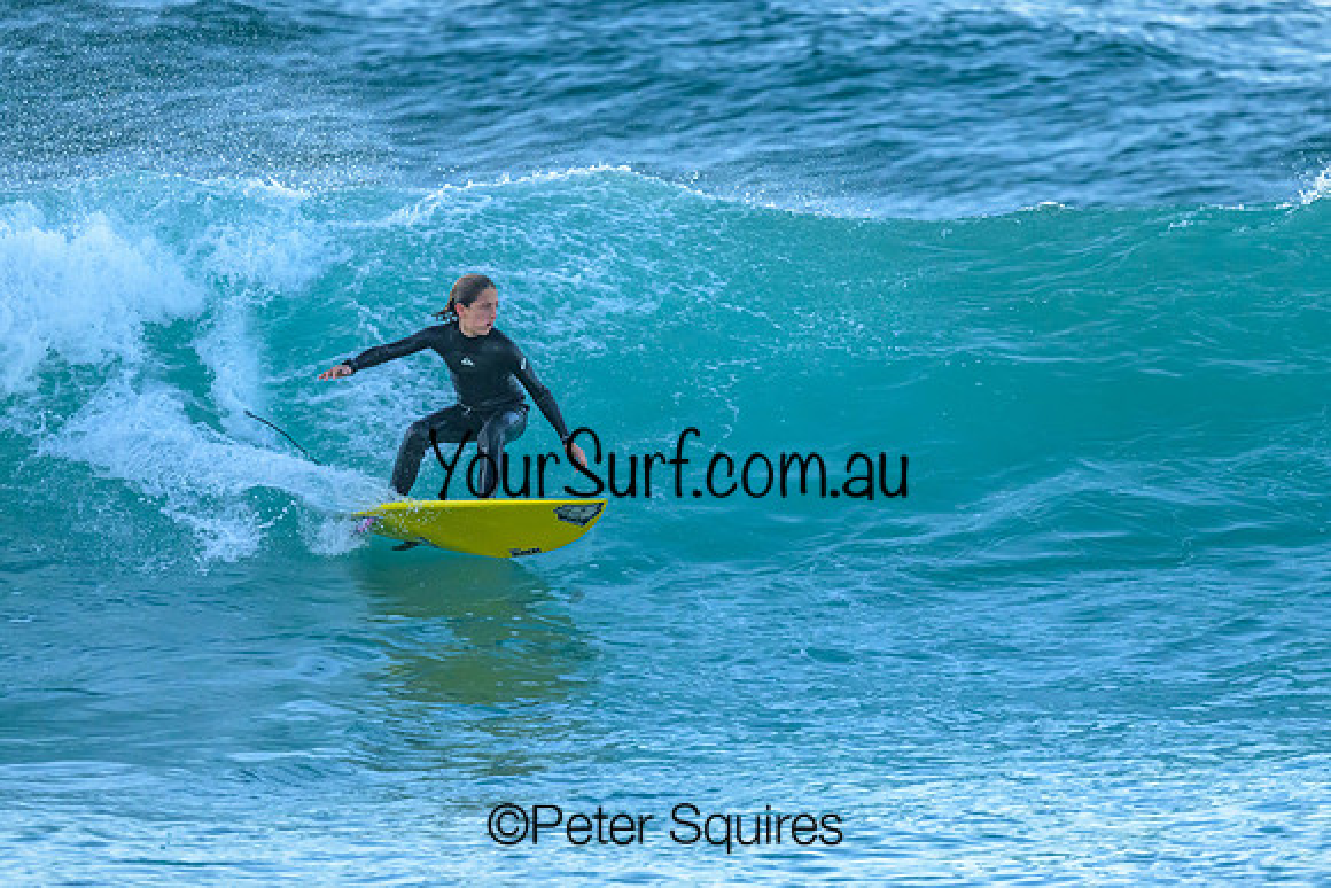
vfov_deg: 1.4
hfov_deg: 2.2
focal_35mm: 953
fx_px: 35229
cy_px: 430
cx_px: 655
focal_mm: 800
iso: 2800
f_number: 6.3
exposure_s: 1/1250
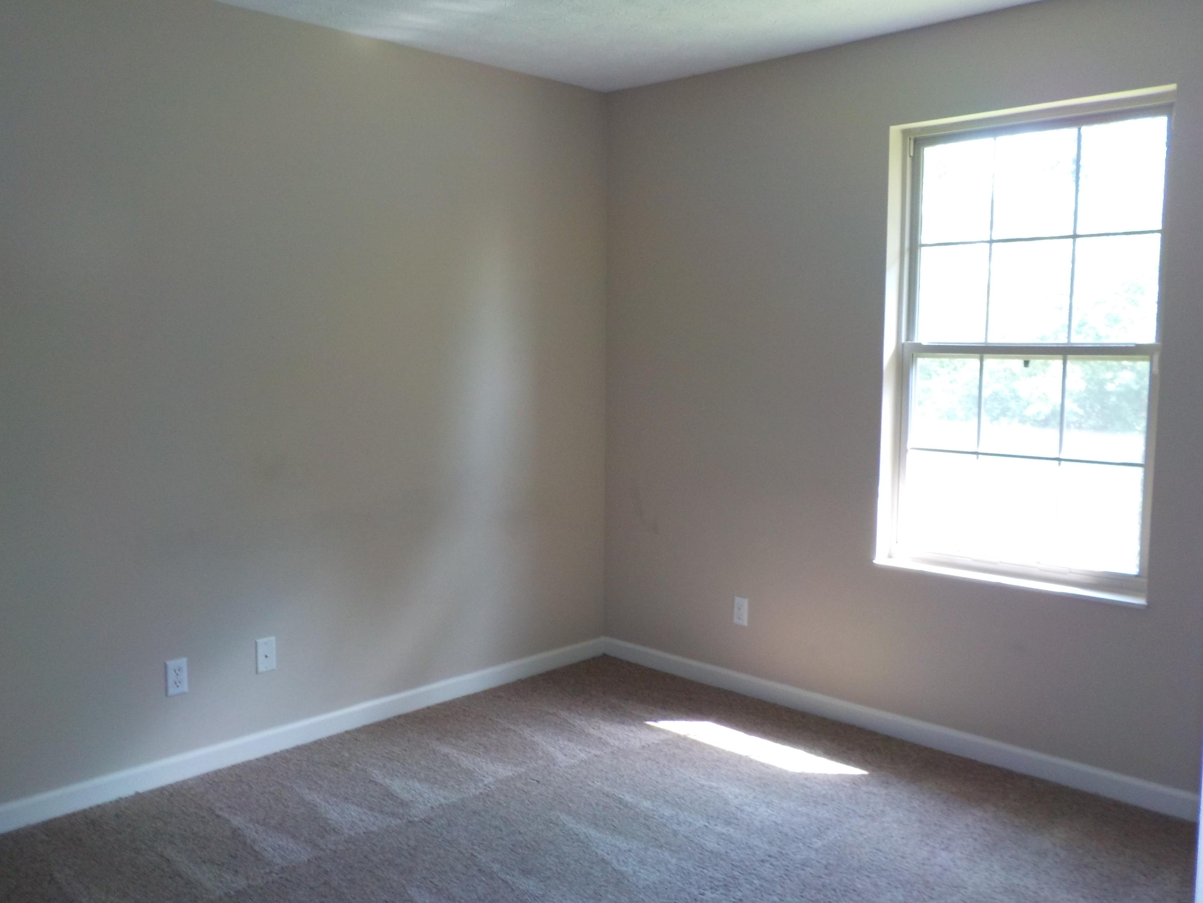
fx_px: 1043
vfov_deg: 46.8
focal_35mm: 30
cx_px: 602
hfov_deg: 60.0
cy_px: 452
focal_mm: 4.1
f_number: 3.3
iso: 200
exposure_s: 1/30
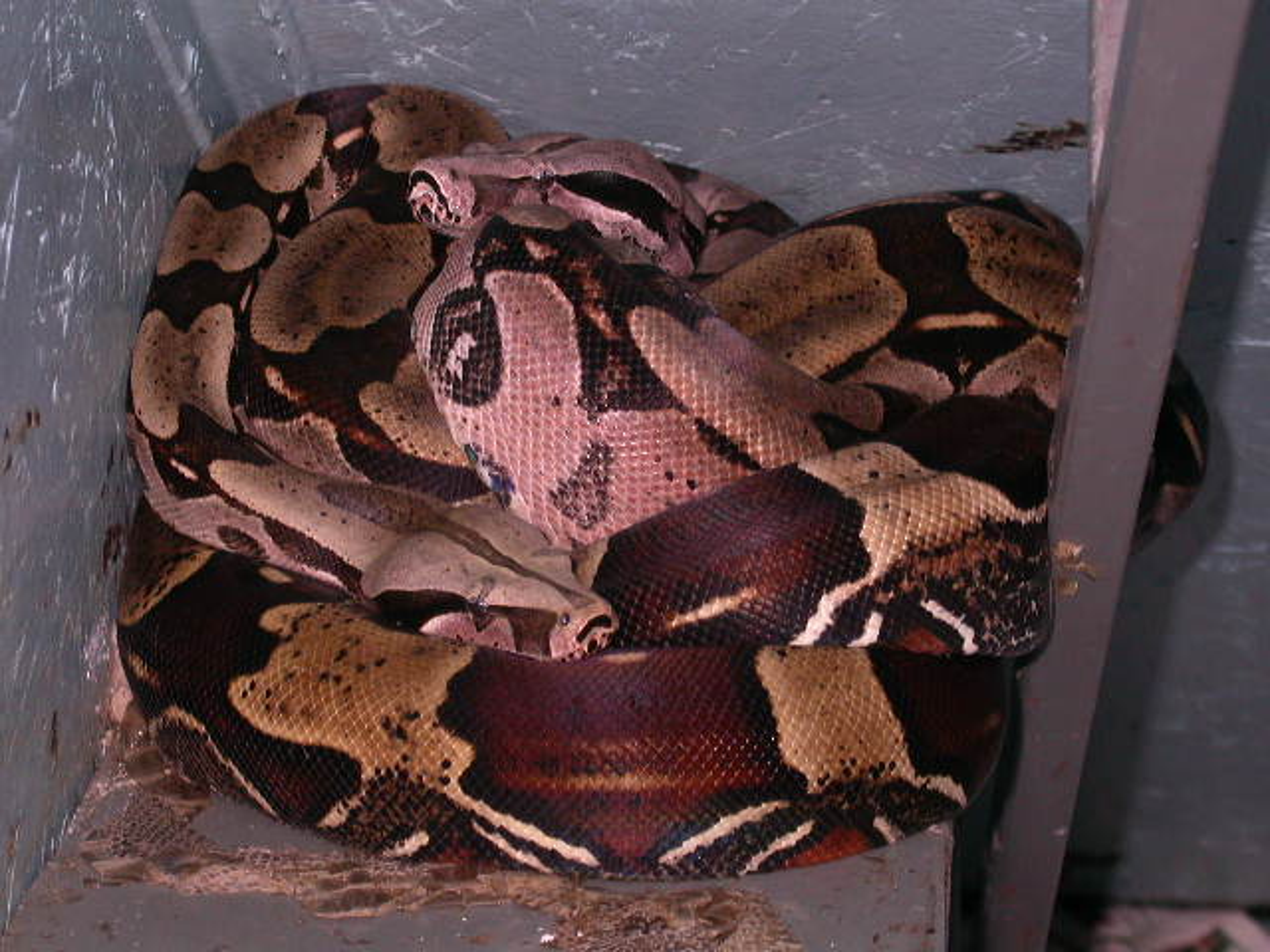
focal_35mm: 137
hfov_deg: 14.4
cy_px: 476
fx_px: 5026
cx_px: 635
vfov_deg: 10.8
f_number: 4.7
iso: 200
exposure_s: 1/60.3
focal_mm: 28.4
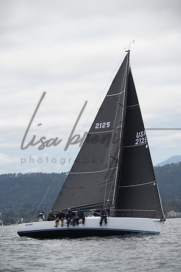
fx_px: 1357
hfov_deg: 7.6
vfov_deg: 11.4
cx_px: 90
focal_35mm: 180
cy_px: 136
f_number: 7.6
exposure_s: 1/1600
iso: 500
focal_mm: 180
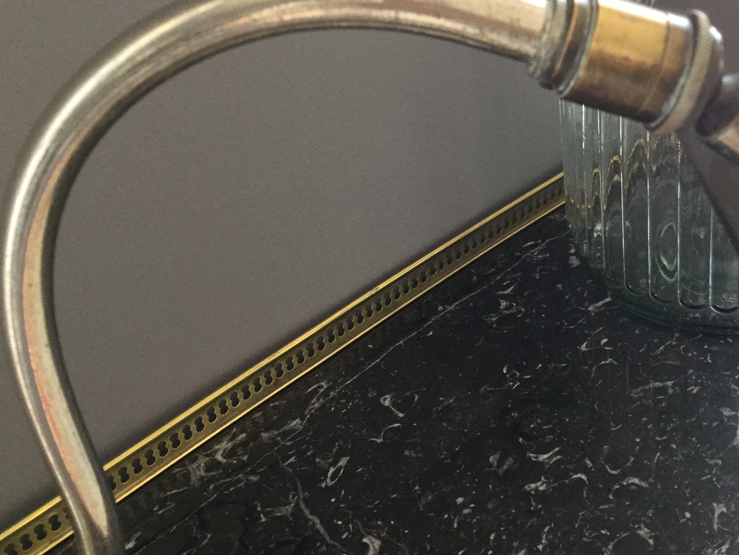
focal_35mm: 49
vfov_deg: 29.7
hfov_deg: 38.7
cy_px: 258
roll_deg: +6.5
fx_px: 1046
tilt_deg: -33.0
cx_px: 450
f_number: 2.4
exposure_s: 1/33
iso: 50
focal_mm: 3.3
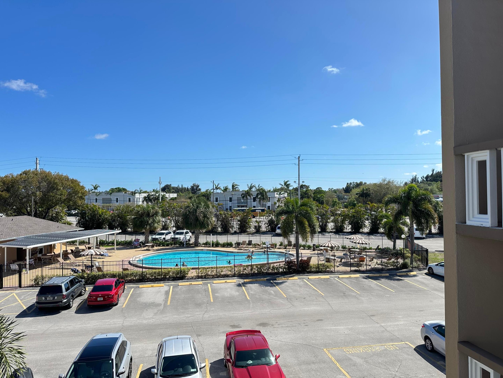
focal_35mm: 24
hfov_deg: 71.6
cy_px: 189
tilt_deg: +1.3
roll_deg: +0.0
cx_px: 252
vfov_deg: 56.8
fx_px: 349
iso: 80
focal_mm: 6.86
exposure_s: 1/3356
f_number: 1.78
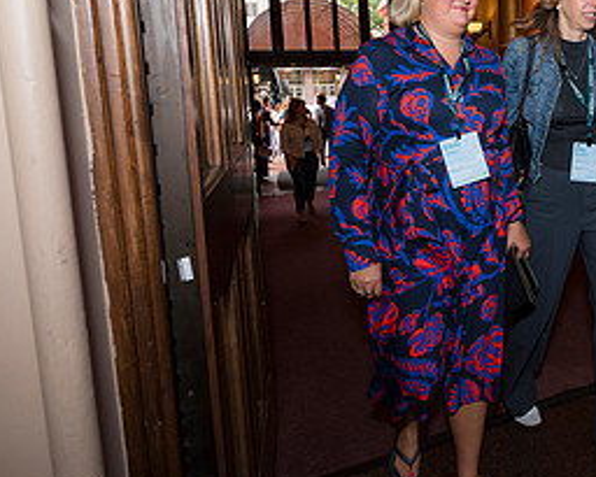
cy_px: 128
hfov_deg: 49.7
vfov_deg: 45.7
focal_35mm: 31
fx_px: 547
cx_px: 555
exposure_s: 1/100
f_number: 5
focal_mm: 14
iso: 800
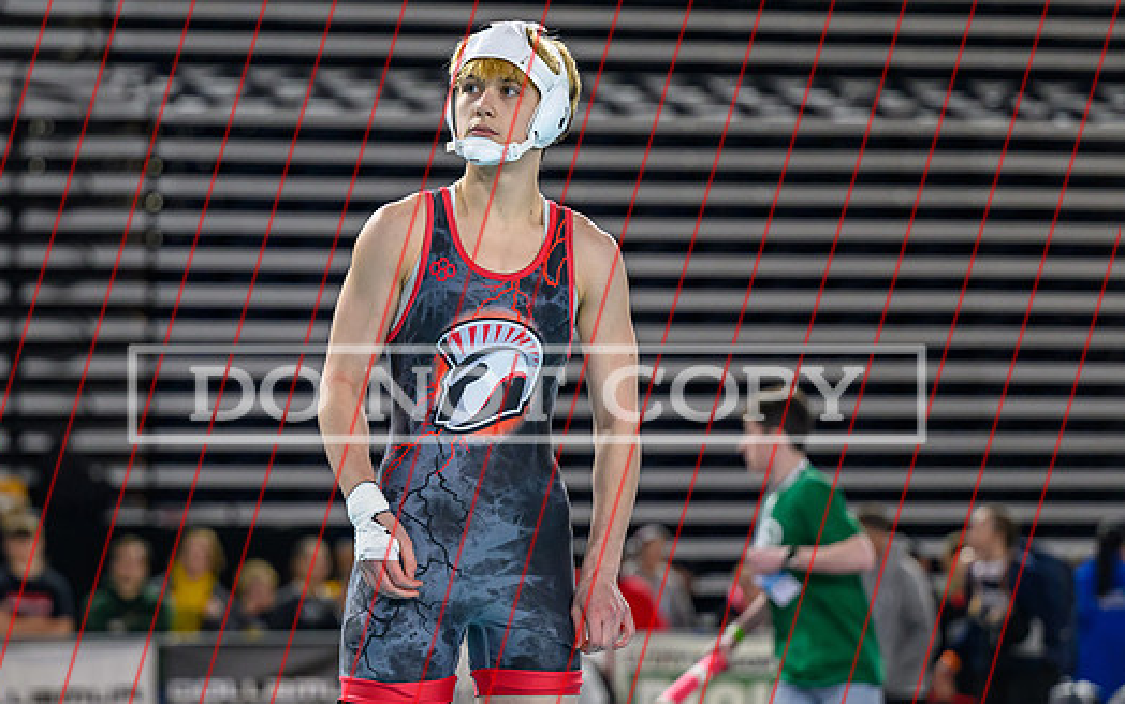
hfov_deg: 13.2
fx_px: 4846
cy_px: 333
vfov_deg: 8.3
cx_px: 426
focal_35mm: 158
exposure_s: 1/800
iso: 2200
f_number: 2.8
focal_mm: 103
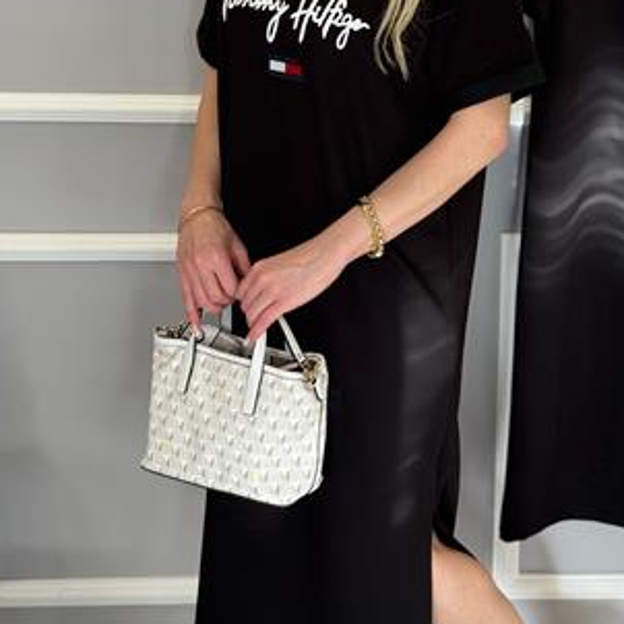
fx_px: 1489
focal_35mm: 73
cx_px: 386
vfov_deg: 23.3
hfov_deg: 23.6
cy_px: 116
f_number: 1.78
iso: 200
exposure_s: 1/126
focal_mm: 6.76
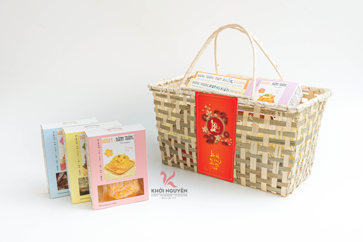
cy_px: 121
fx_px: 413
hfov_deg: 47.4
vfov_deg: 32.6
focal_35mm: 41
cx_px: 182
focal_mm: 27.4
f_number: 5.6
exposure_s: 1/160
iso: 200
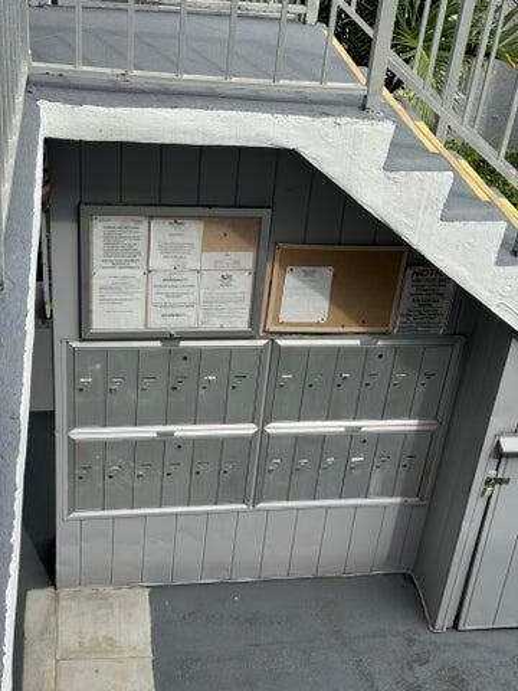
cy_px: 346
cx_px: 259
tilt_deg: -32.0
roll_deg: -6.6
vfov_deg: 39.7
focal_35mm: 48
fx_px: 958
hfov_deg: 30.3
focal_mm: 6.76
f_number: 1.78
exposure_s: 1/1366
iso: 64
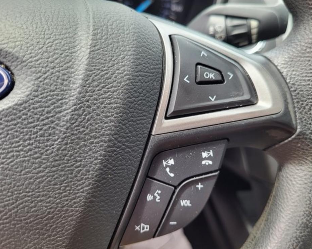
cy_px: 128
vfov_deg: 51.5
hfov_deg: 62.1
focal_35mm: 28
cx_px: 169
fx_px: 258
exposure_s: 1/120
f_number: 1.8
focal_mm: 5.4
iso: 40
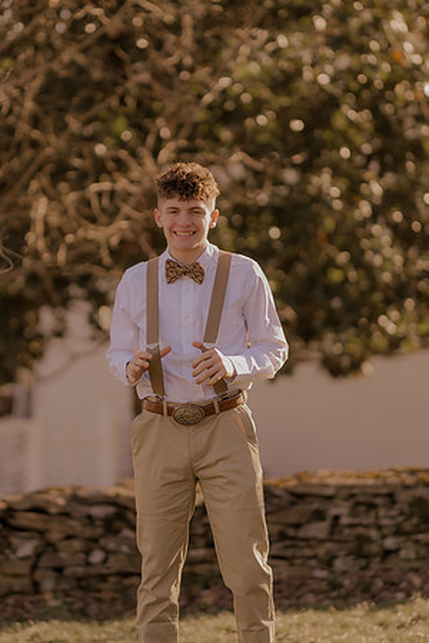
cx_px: 214
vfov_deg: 16.1
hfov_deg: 10.8
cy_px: 322
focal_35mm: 127
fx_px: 2270
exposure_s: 1/2500
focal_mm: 85
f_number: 1.4
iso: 200
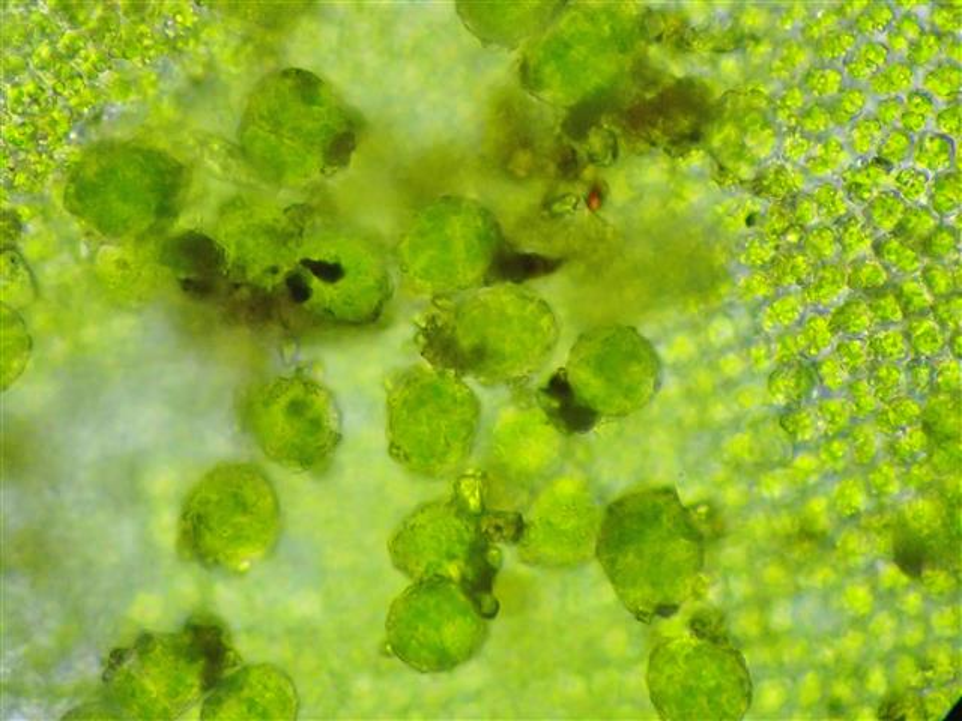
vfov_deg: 24.0
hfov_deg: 31.7
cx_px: 481
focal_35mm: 61
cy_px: 360
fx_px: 1695
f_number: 3.6
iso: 800
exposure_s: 1/30
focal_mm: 11.01
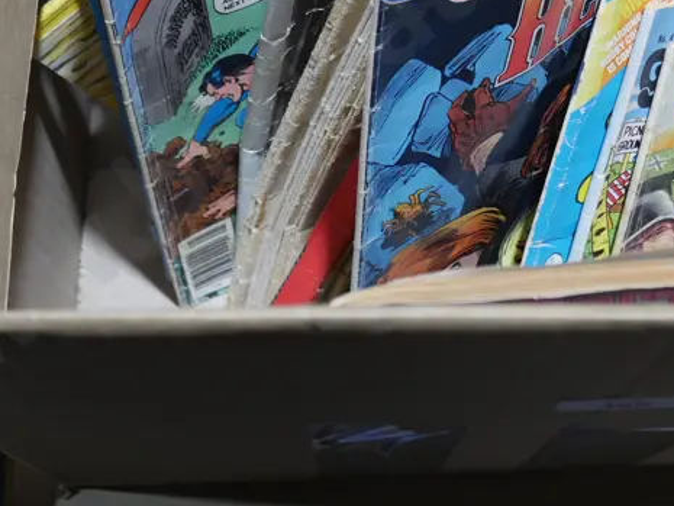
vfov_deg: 21.3
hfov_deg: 29.1
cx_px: 464
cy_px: -26
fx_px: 1285
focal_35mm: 66
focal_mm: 15
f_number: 3.6
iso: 320
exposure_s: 1/60
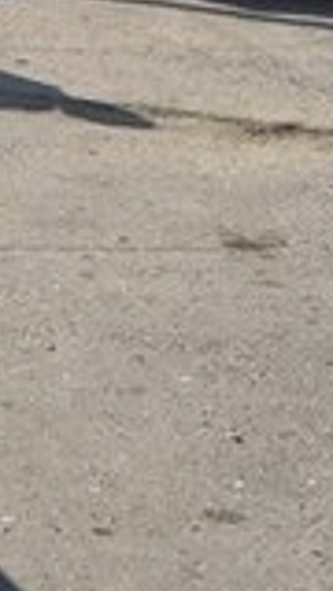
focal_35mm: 130
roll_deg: -2.0
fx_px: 2041
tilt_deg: -11.6
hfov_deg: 7.7
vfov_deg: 16.5
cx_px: -792
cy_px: 231
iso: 32
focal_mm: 4.15
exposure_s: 1/1582
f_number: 2.2
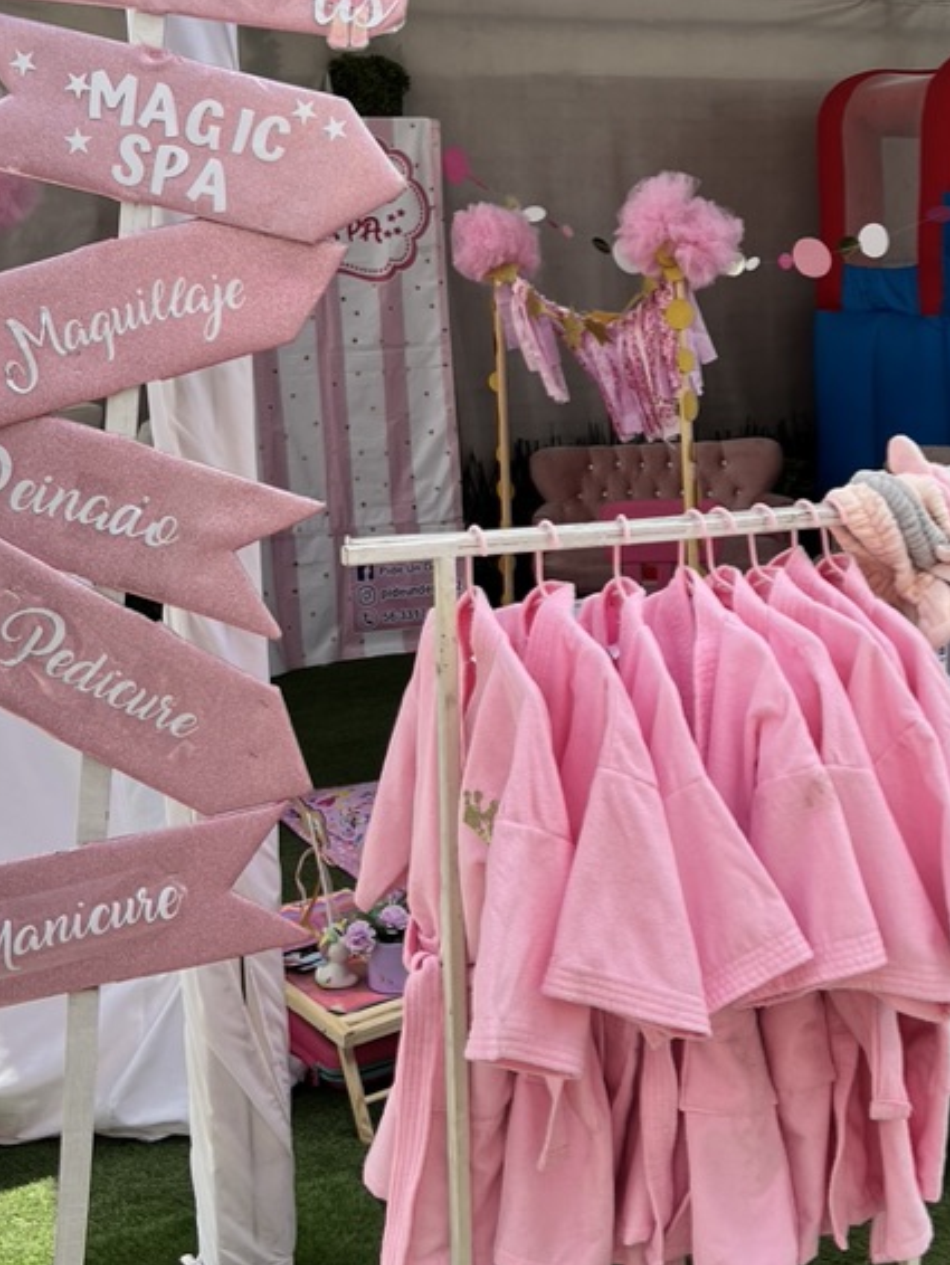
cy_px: 478
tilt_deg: -6.4
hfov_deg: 30.9
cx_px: 457
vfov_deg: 40.2
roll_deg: +2.0
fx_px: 1719
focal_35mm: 47
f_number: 1.5
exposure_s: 1/1171
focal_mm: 5.7
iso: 50
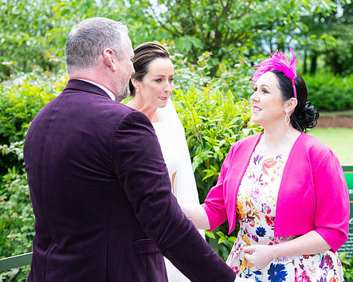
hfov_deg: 31.8
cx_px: 222
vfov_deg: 25.8
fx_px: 616
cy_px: 146
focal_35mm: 59
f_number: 3.5
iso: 250
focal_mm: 48
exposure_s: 1/1250
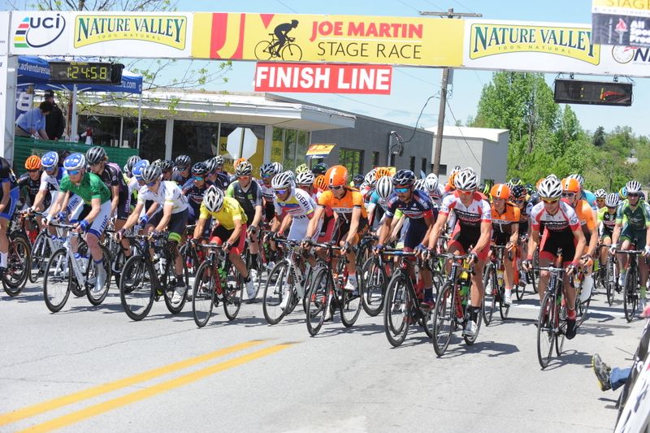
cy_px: 216
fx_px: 1408
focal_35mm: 78
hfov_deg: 26.0
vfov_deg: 17.5
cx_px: 325
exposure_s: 1/640
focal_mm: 78
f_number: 5.6
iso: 200
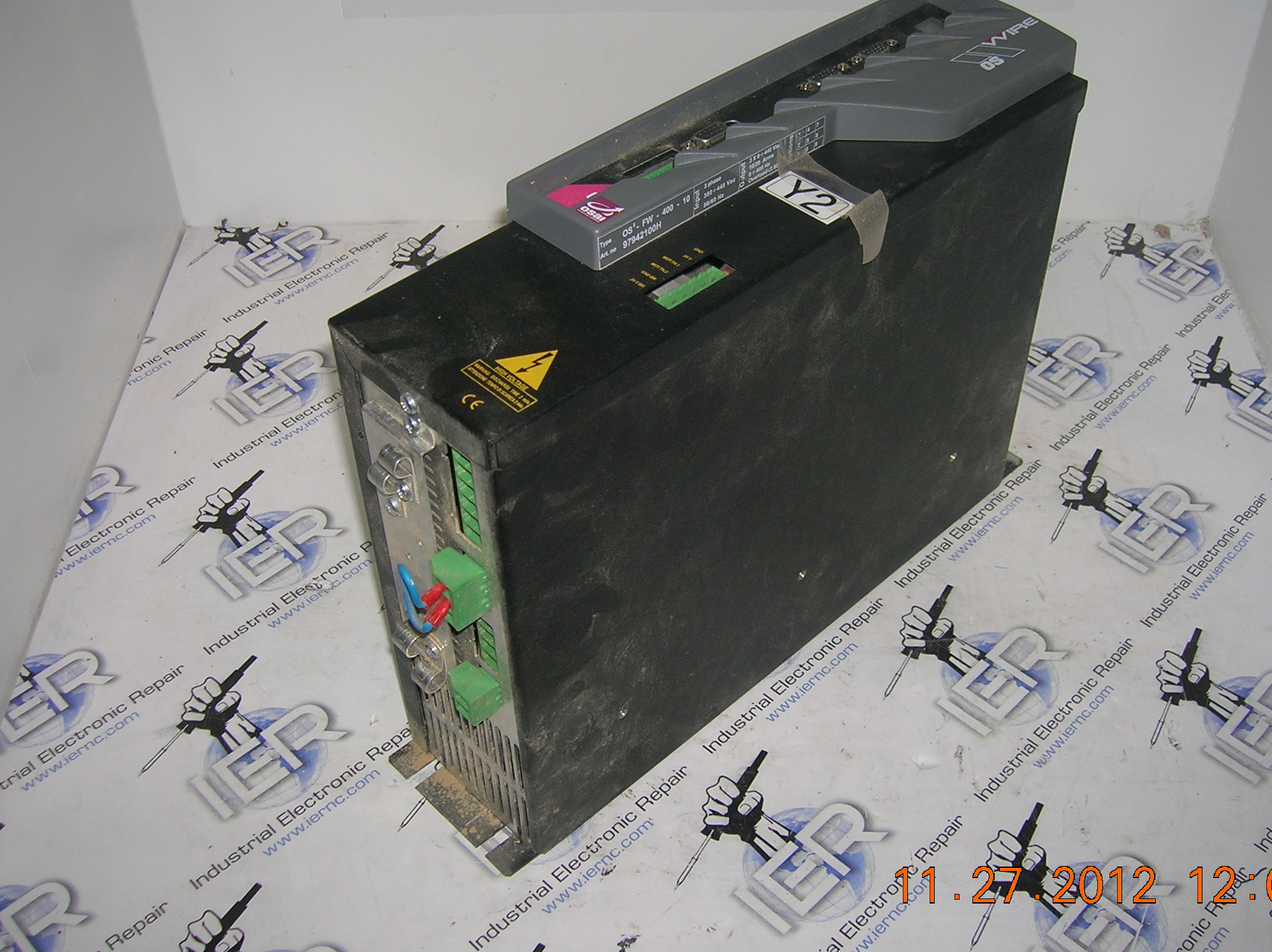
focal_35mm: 39
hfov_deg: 47.9
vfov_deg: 36.8
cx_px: 681
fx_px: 1432
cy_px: 453
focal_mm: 5.7
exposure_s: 1/60.1
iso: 50
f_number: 2.9
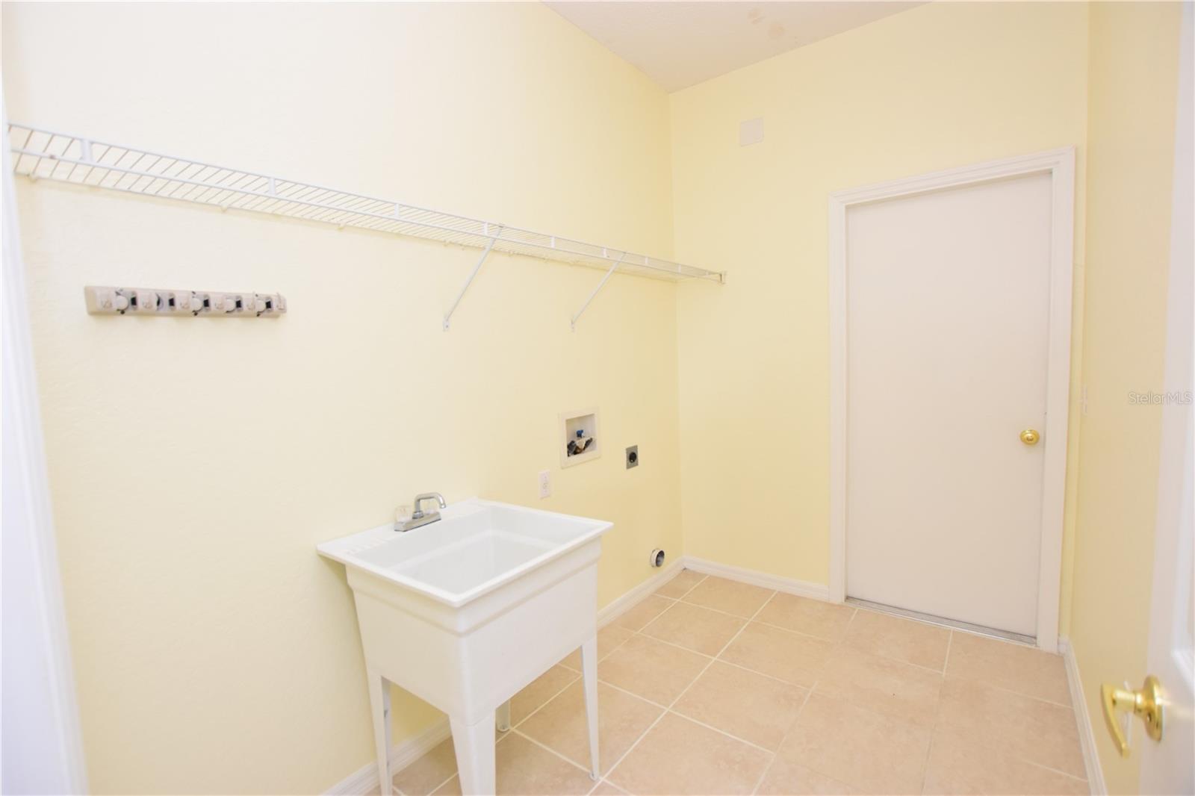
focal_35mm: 15
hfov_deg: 100.4
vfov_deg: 77.3
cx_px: 598
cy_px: 398
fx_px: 498
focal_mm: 10
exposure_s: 1/60
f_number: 4
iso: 560
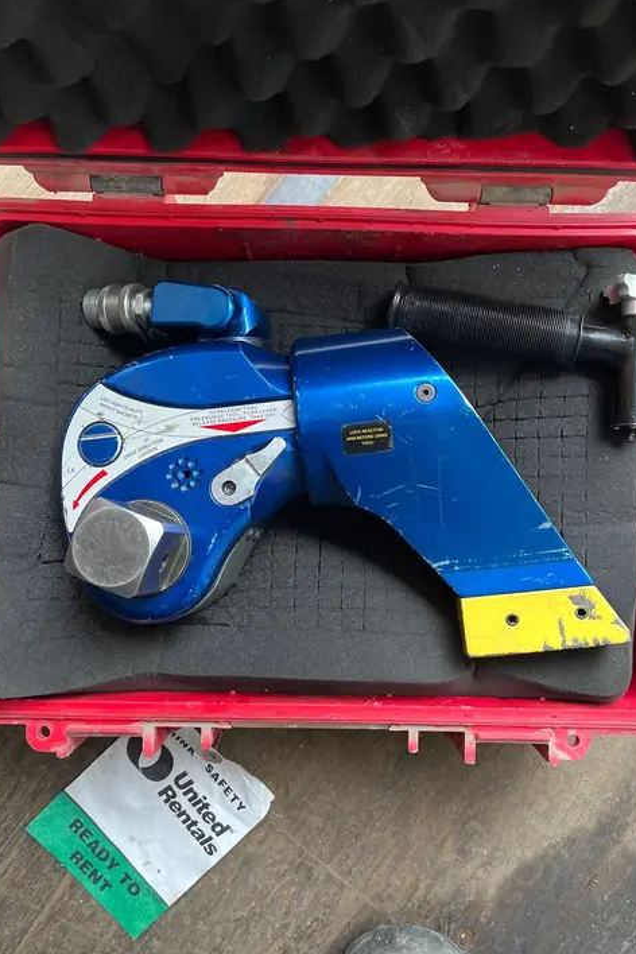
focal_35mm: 28
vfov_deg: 65.5
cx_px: 334
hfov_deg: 46.4
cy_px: 478
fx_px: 742
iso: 320
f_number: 1.6
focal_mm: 5.1
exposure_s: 1/60
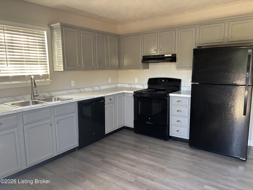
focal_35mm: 26
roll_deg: +1.1
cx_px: 126
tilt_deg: -6.9
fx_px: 190
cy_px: 95
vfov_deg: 53.1
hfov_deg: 67.3
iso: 250
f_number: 1.6
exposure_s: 1/60
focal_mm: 5.96
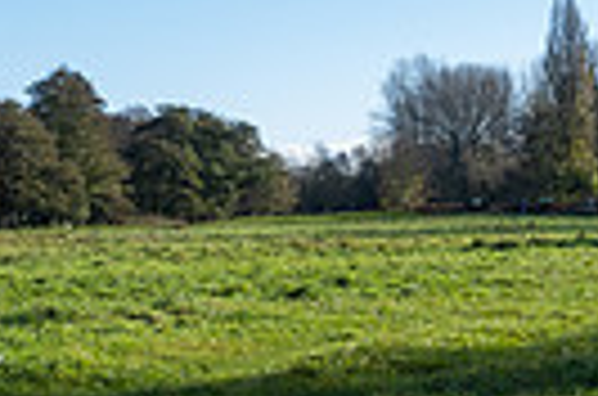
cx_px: -27
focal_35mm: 105
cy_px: 313
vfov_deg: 12.9
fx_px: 1740
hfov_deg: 18.9
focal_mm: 24
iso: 400
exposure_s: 1/160
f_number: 13
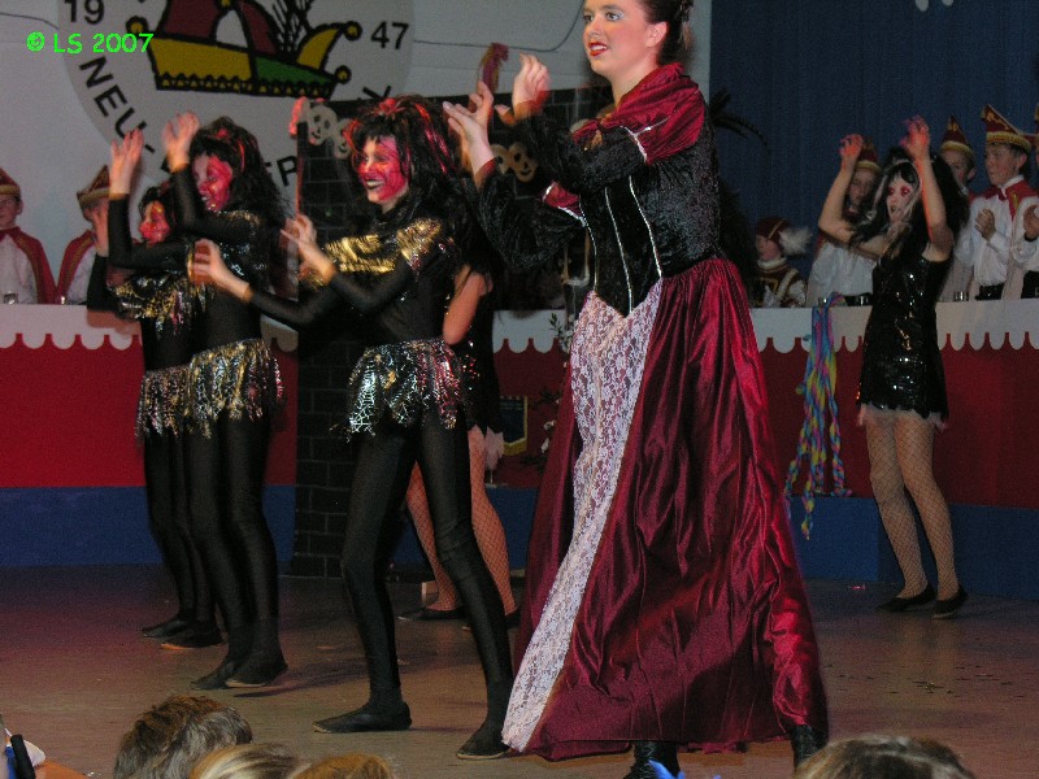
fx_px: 2821
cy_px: 390
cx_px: 520
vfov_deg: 15.7
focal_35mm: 94
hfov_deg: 20.9
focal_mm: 24
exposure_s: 1/60.1
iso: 200
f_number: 4
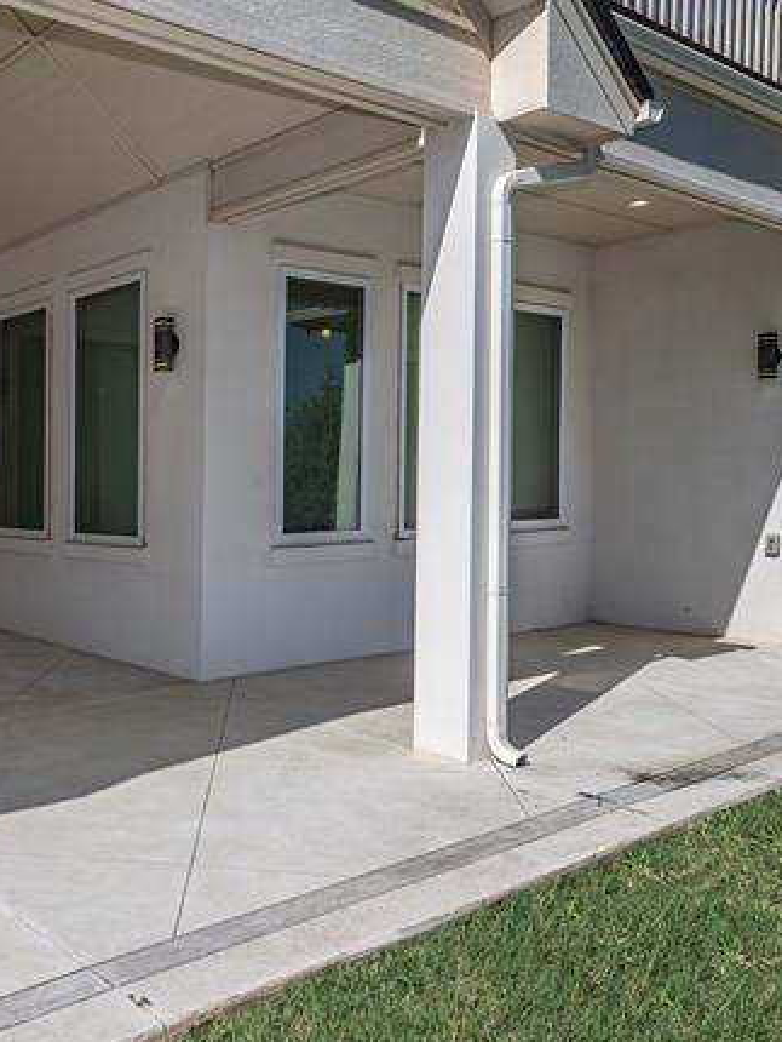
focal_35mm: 32
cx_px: 91
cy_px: 400
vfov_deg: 56.2
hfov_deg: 41.1
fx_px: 963
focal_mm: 14
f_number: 13
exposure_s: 1/200
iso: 100
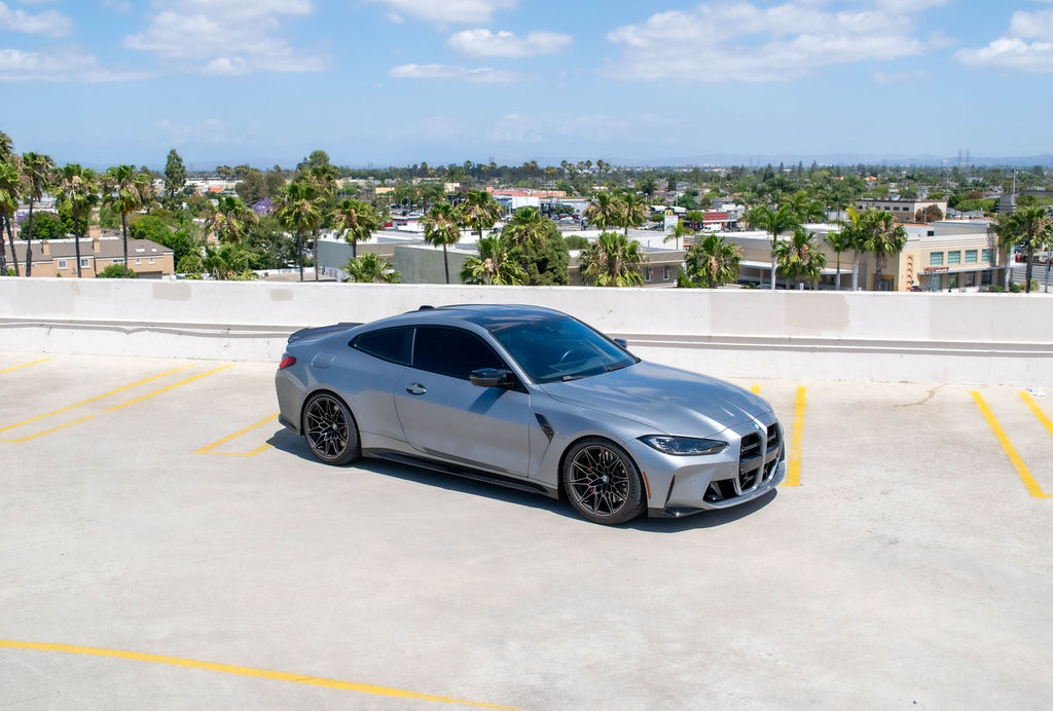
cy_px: 356
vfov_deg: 34.2
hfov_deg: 49.0
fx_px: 1156
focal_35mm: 39
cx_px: 534
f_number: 8
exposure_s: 1/2000
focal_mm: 26
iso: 400
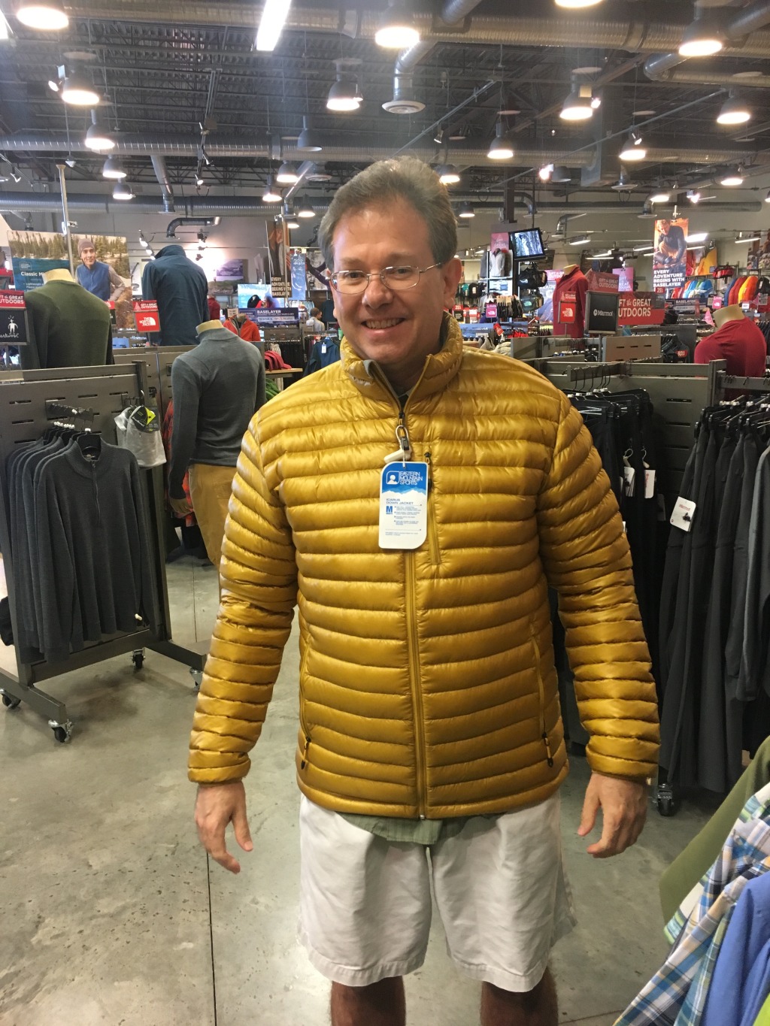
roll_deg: +1.7
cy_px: 513
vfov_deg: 61.7
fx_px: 860
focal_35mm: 29
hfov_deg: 48.2
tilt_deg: -12.8
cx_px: 385
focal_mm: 4.15
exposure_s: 1/30
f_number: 2.2
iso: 160
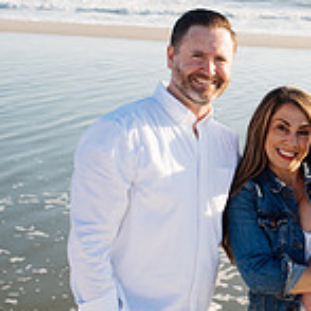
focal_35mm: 91
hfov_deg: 18.7
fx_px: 925
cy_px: 146
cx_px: 292
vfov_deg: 19.1
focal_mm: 35
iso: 160
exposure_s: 1/2000
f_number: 4
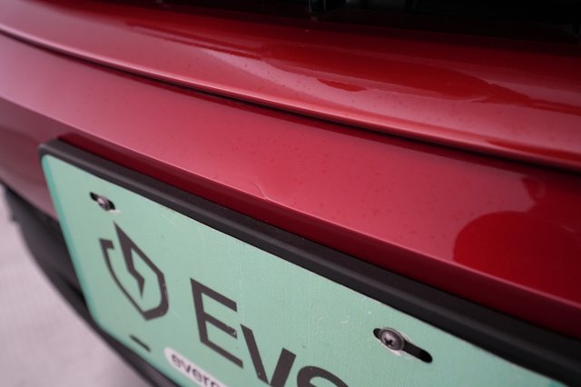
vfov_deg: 46.4
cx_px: 290
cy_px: 194
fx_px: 452
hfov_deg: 65.5
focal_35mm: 28
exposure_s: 1/60
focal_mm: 28
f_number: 5.6
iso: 3200
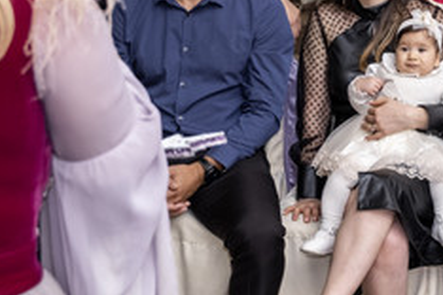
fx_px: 1378
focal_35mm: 112
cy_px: -41
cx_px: 348
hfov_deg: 18.1
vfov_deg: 12.0
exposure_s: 1/160
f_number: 2.8
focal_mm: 27.4
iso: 1000
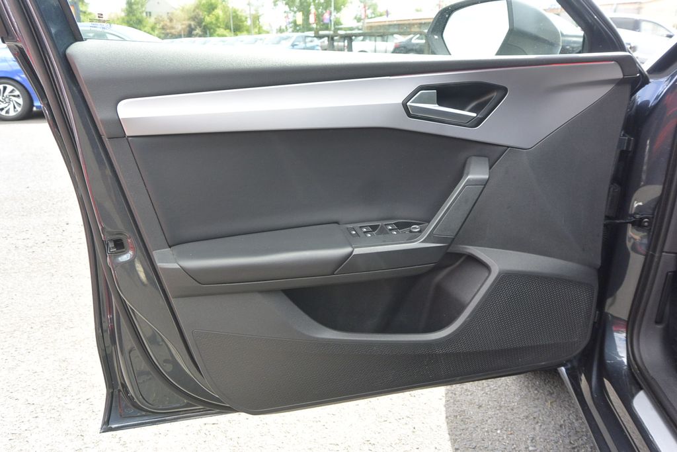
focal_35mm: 29
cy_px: 226
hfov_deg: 63.7
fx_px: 545
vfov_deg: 45.0
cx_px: 338
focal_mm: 11
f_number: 3.5
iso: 200
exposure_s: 1/250
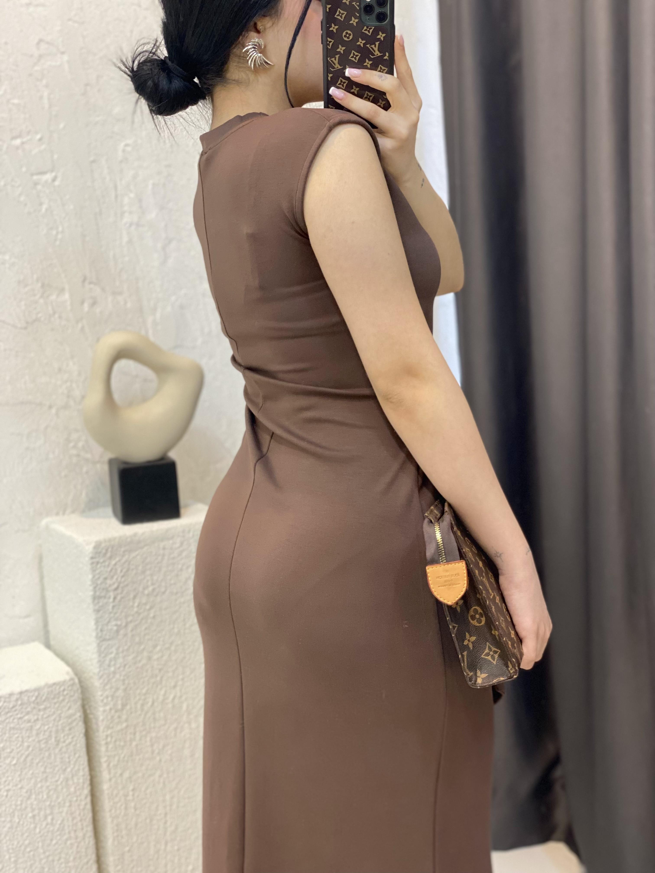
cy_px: 436
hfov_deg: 28.0
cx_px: 328
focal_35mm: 52
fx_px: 1312
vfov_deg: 36.8
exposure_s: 1/100
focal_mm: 6
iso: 200
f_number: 2
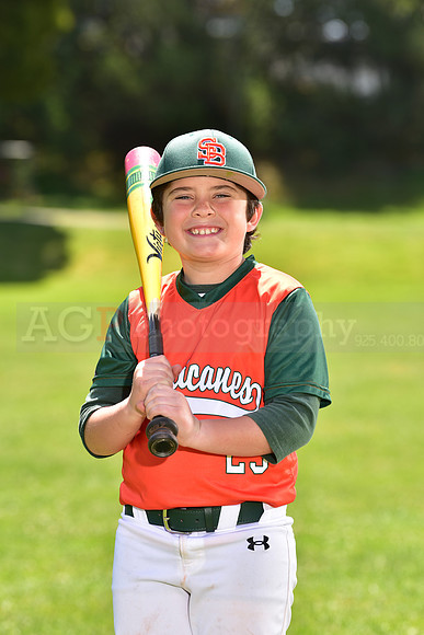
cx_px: 212
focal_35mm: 165
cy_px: 318
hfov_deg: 8.3
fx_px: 2913
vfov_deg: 12.4
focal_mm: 165
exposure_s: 1/200
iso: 80
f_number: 5
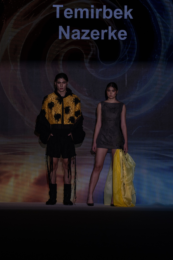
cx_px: 86
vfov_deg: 7.2
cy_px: 130
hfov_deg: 4.8
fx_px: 2069
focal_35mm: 287
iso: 200
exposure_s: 1/400
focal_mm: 191.9
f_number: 2.8
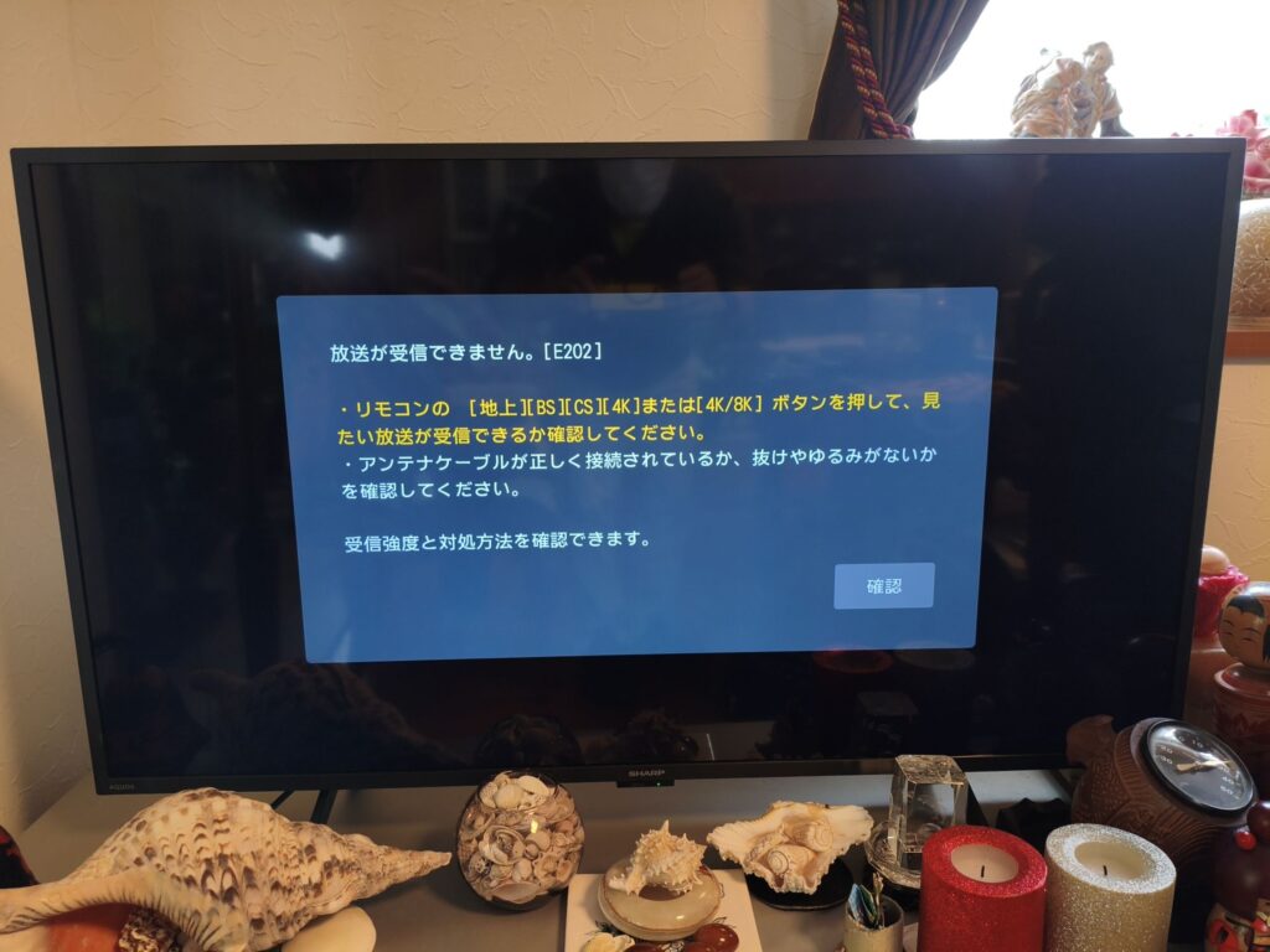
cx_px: 635
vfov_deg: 53.1
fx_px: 954
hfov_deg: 67.3
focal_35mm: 26
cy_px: 476
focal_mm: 4.94
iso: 160
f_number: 1.5
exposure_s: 1/48
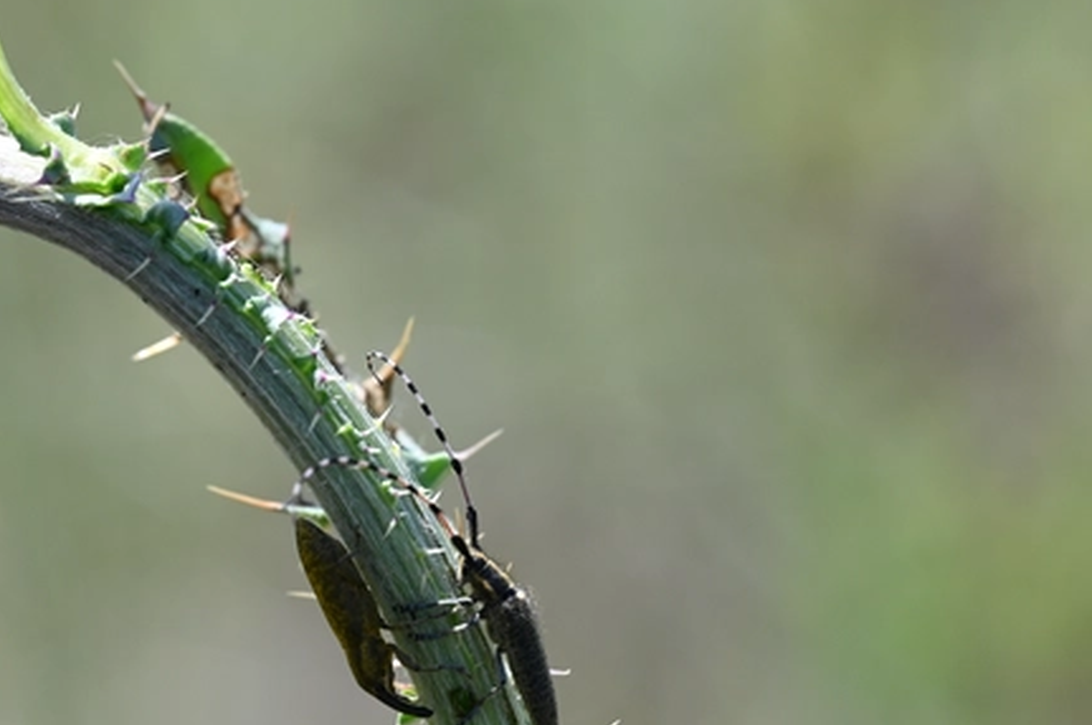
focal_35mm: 594
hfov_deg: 3.5
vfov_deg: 2.3
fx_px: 17991
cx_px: 423
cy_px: 518
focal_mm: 400
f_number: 13
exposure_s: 1/640
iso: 1100
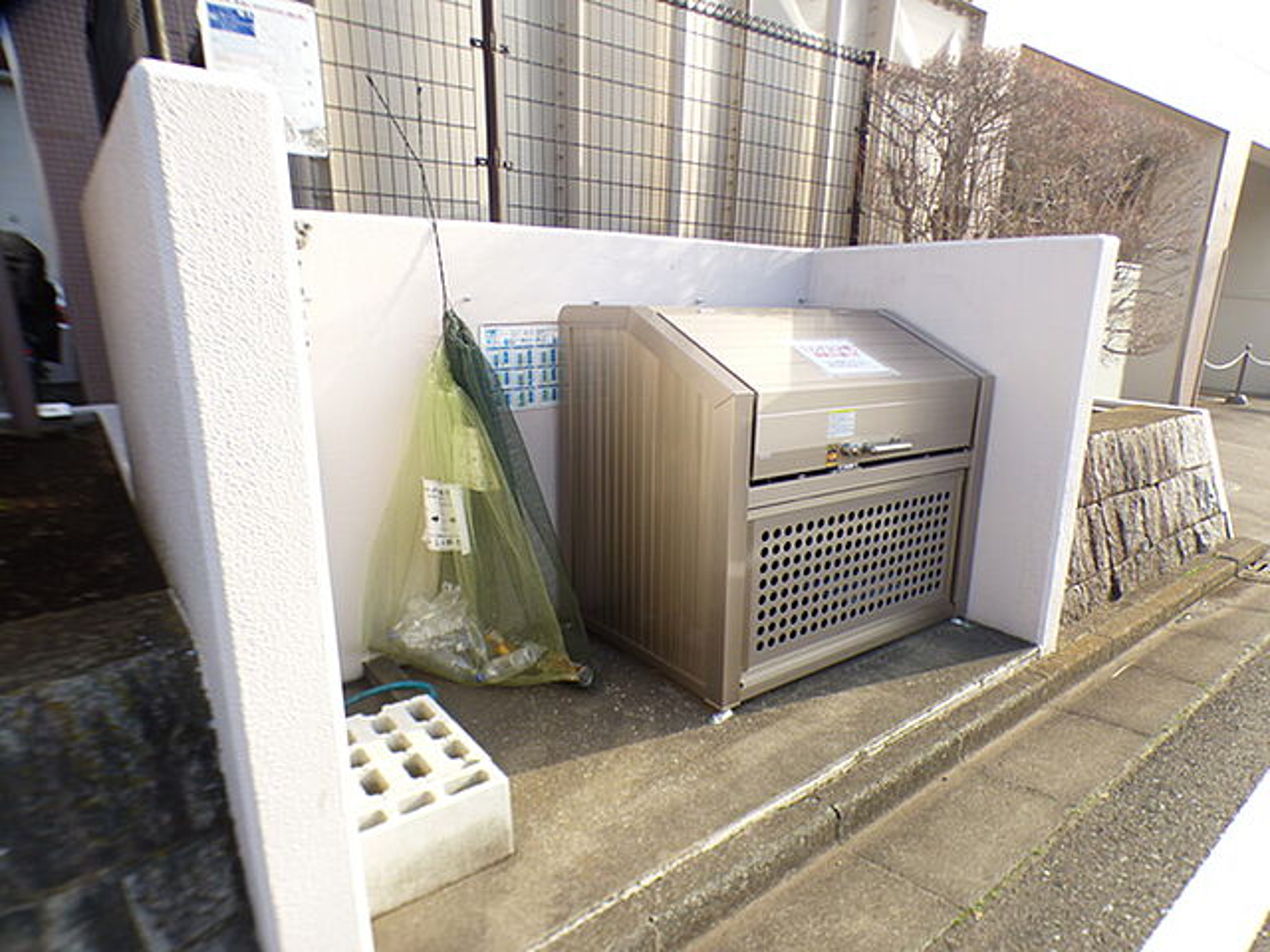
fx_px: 734
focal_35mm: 20
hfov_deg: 81.7
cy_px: 476
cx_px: 635
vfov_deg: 66.0
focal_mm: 3.58
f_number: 2.8
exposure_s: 1/320
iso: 100
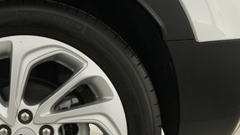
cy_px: 143
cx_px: 38
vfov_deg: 19.1
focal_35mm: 61
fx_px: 388
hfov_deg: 33.1
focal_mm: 26
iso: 2000
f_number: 4
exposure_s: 1/160
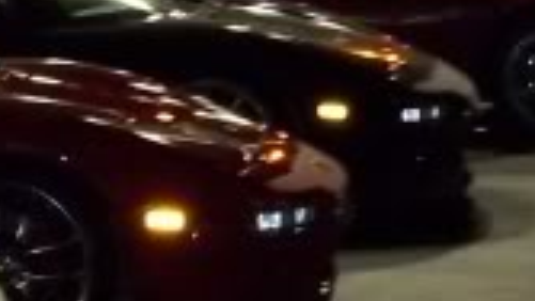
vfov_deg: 5.0
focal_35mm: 240
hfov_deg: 9.0
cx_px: 416
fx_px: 3405
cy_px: -32
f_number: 3.1
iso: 320
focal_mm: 6.5
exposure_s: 1/30
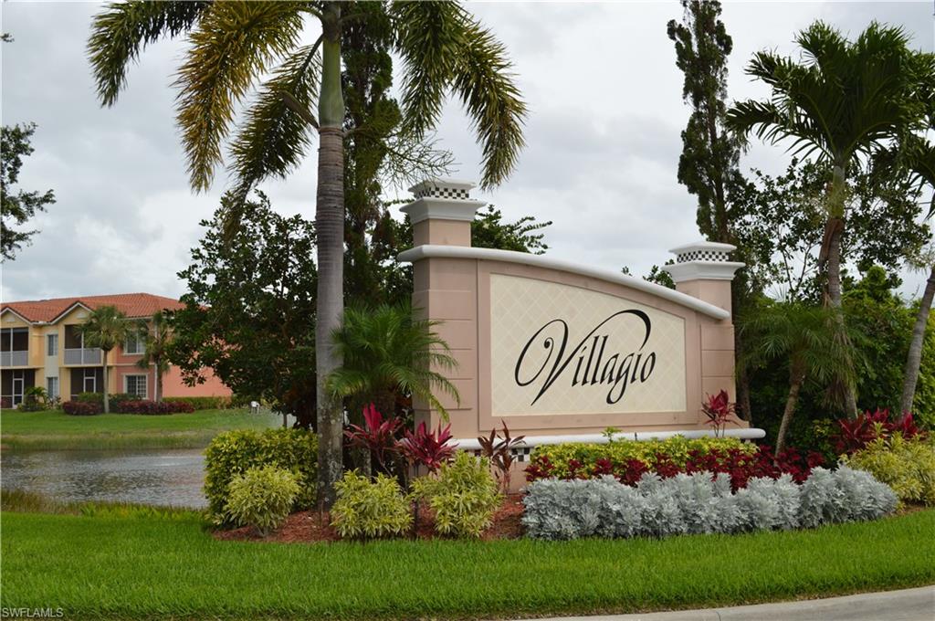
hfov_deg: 49.6
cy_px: 310
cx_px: 468
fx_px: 1012
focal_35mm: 39
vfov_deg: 34.1
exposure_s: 1/200
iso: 100
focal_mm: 26
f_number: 9
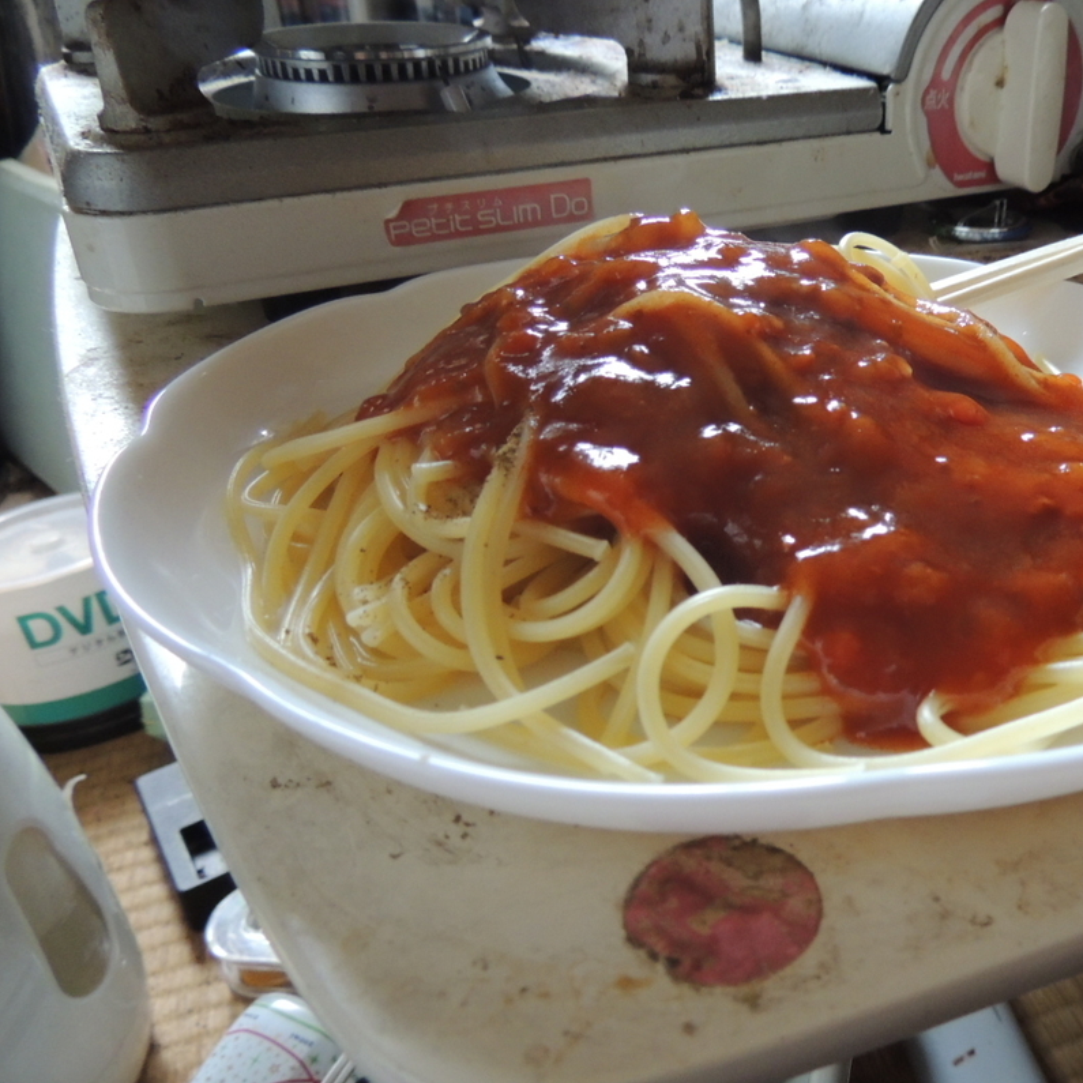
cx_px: 776
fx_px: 1133
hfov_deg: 49.6
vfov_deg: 51.1
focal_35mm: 32
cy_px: 572
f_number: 3
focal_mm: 4.3
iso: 400
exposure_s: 1/60
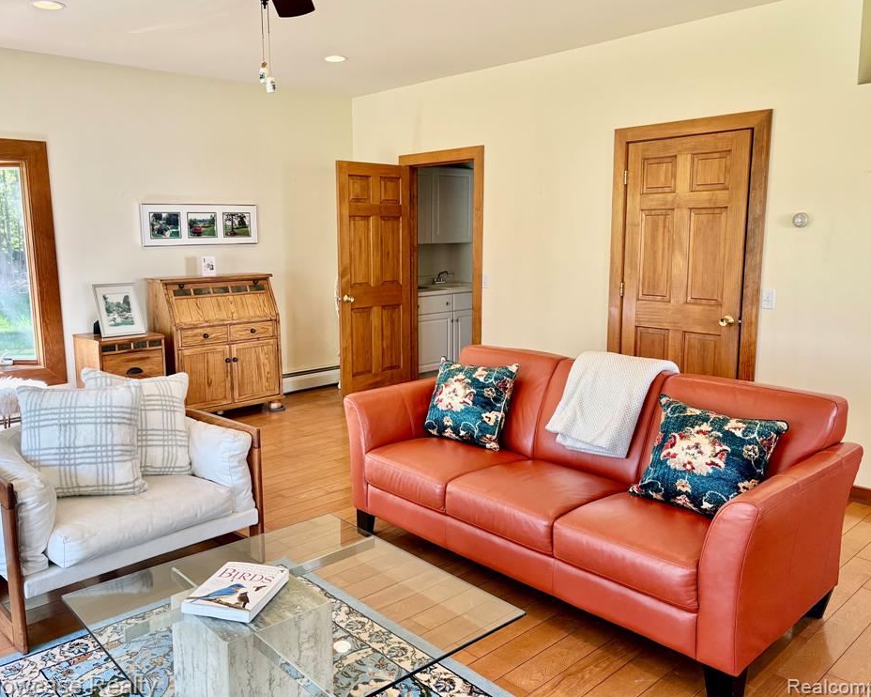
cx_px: 402
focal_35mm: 28
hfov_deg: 62.1
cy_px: 341
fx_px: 722
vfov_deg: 51.5
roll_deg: +0.8
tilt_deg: -7.6
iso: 125
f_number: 1.6
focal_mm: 5.96
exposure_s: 1/120
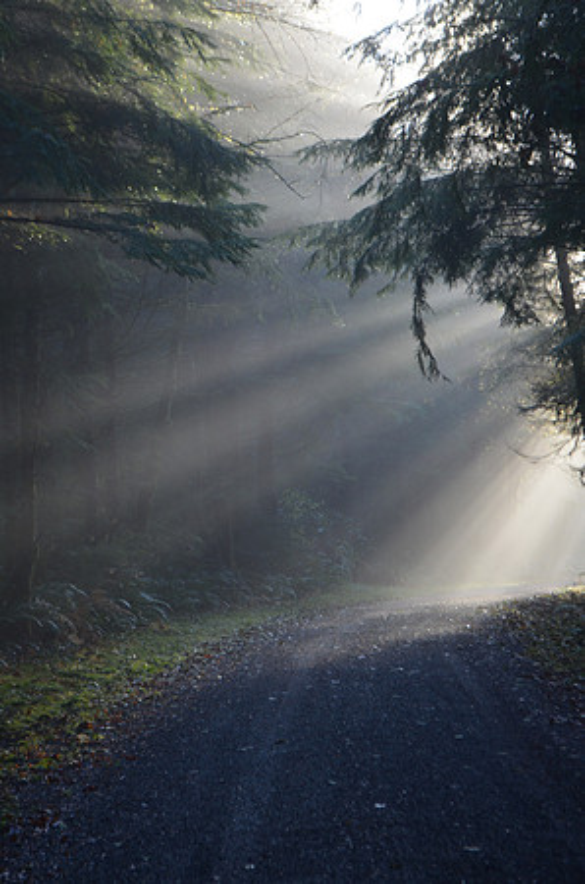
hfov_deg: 16.5
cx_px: 292
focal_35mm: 82
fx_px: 2020
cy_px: 442
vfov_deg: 24.7
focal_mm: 55
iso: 400
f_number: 5.6
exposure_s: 1/60
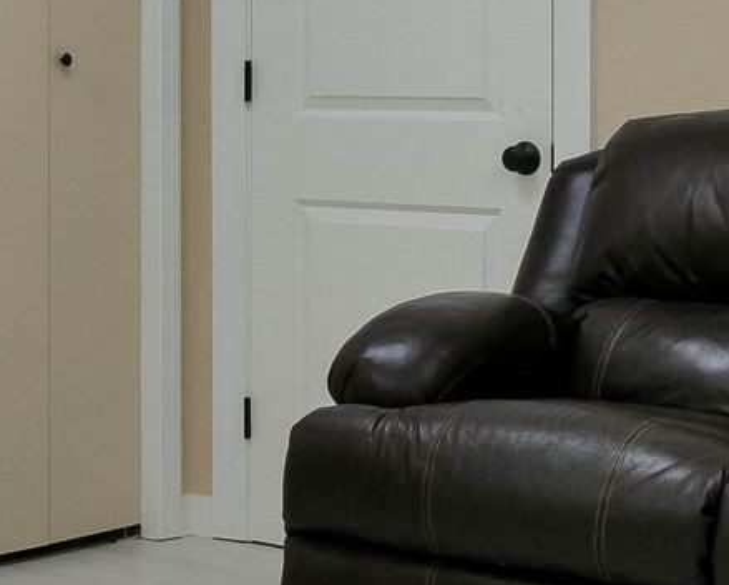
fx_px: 2267
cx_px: 66
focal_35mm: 105
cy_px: 72
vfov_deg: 14.6
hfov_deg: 18.0
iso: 800
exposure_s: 1/90
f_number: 8
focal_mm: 16
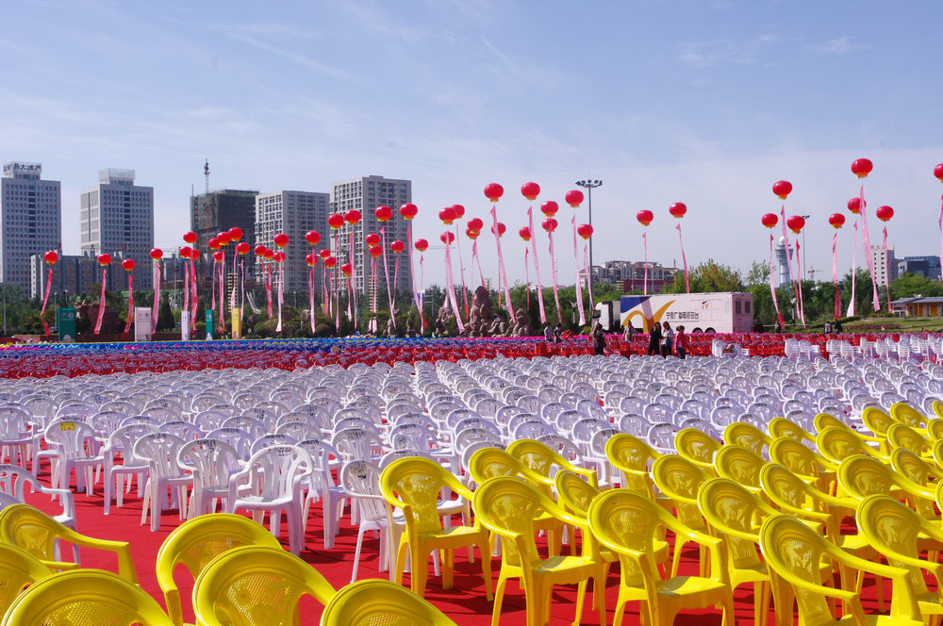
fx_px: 1203
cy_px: 313
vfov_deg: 29.2
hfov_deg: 42.8
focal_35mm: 46
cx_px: 472
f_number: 14
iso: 400
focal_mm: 30.63
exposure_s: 1/400
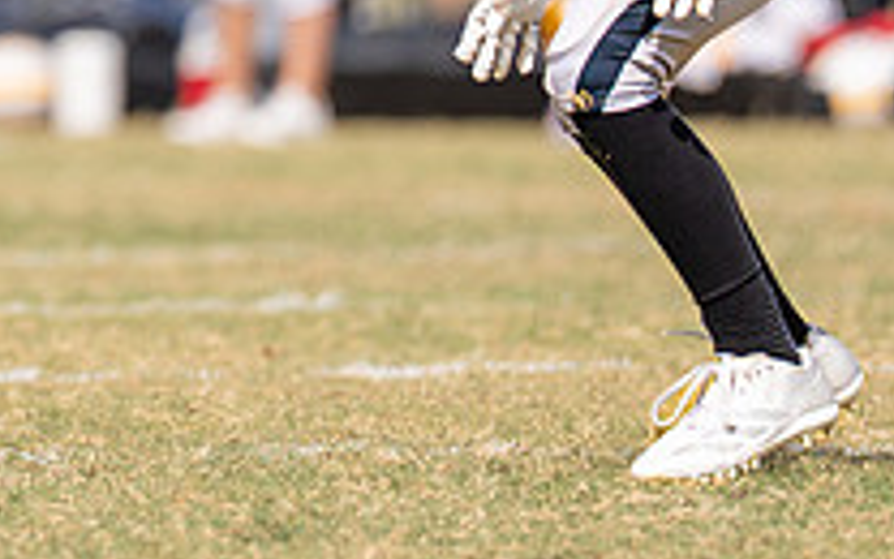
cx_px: -316
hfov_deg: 2.0
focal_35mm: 1054
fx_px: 25680
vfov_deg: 1.2
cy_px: -209
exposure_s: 1/5000
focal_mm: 200
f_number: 2.8
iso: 160
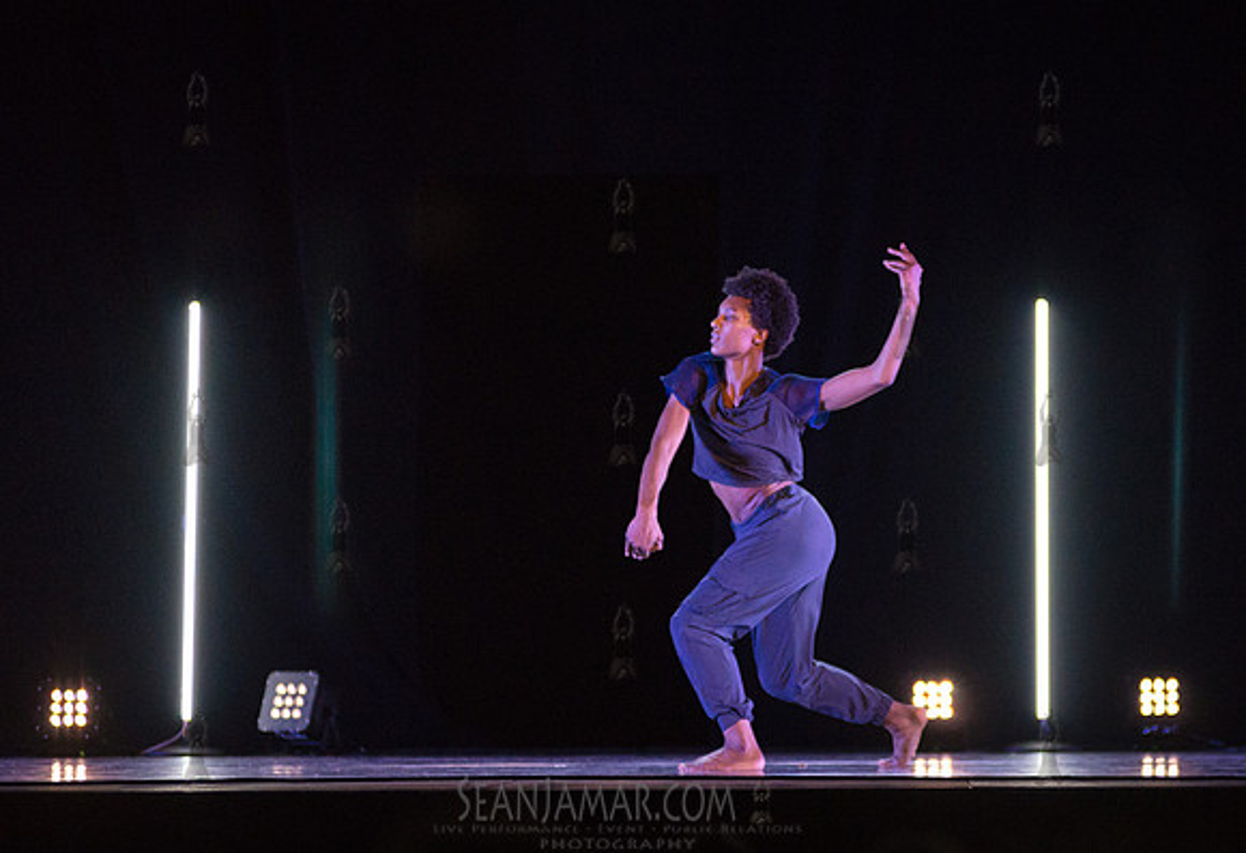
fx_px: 9814
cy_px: 483
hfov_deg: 7.3
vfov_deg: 5.0
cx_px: 733
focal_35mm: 281
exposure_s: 1/1000
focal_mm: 200
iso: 4000
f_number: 2.8
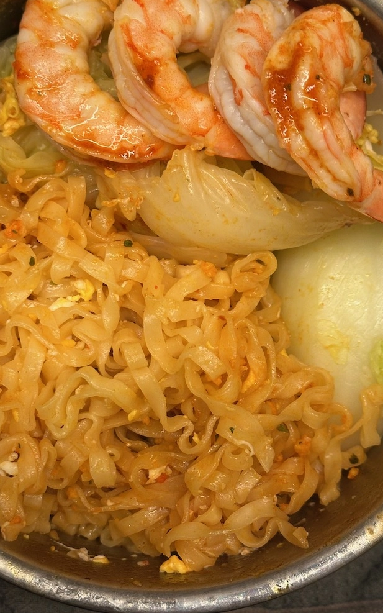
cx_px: 159
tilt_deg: -89.0
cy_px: 264
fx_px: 1102
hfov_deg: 19.7
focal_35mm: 66
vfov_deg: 31.0
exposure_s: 1/60
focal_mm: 6.9
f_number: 1.8
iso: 125
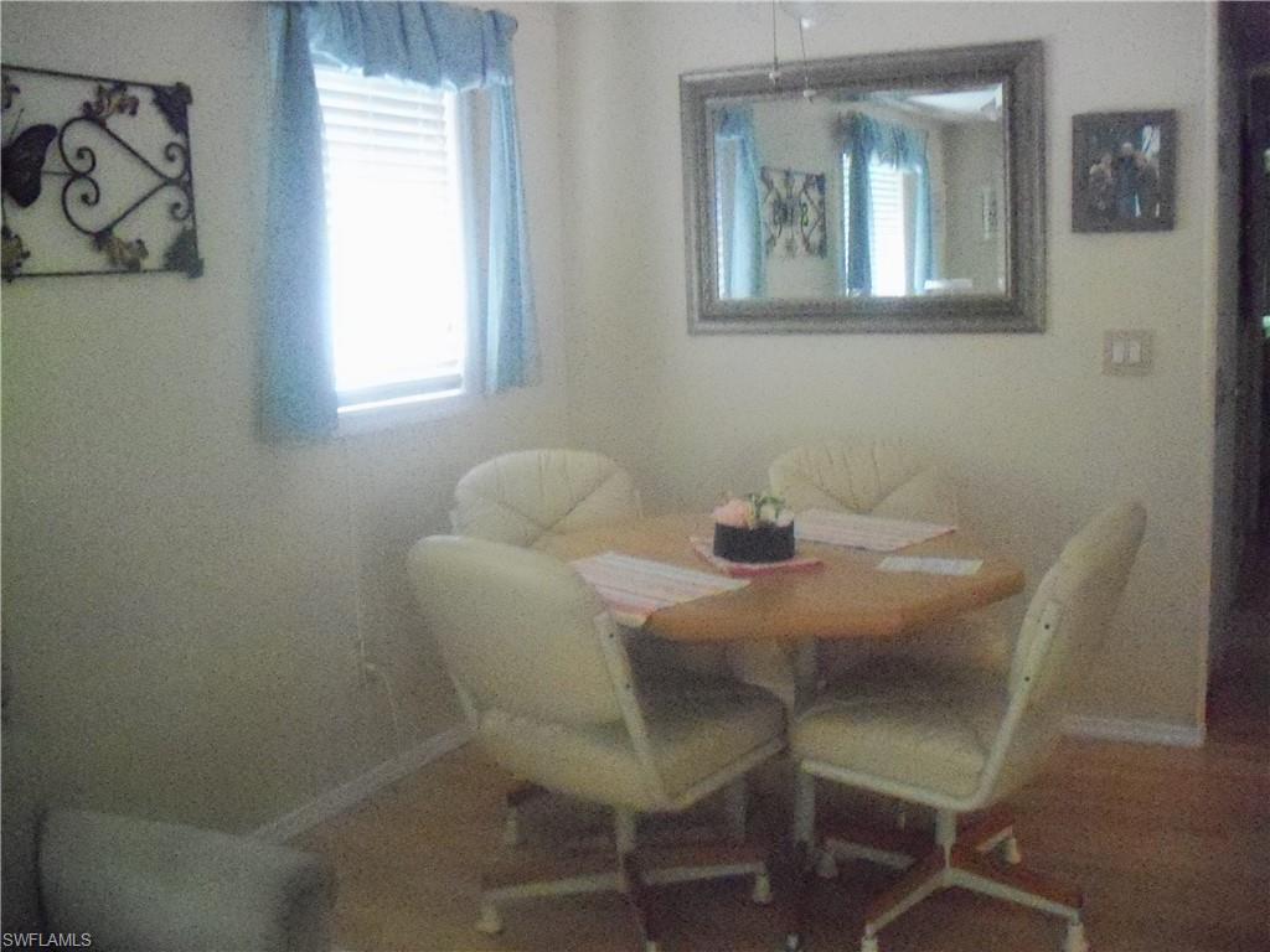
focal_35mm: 38
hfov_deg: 49.0
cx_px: 635
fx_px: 1394
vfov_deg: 37.7
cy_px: 476
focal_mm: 6.3
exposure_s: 1/40
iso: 1600
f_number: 3.5
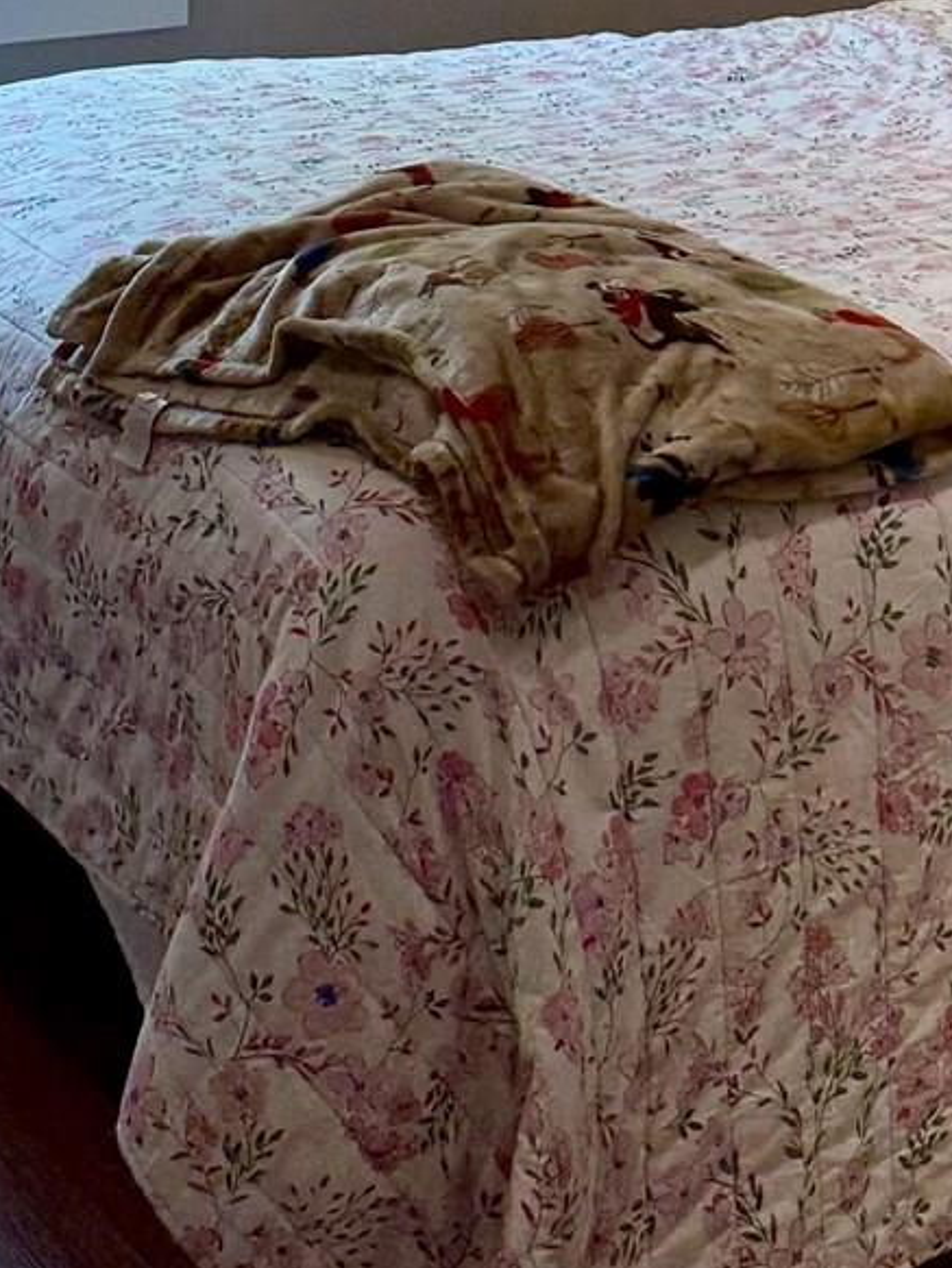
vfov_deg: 18.7
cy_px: -529
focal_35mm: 95
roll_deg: +0.0
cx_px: 152
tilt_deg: -2.7
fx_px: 3481
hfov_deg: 15.4
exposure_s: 1/120
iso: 160
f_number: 1.78
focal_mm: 6.76
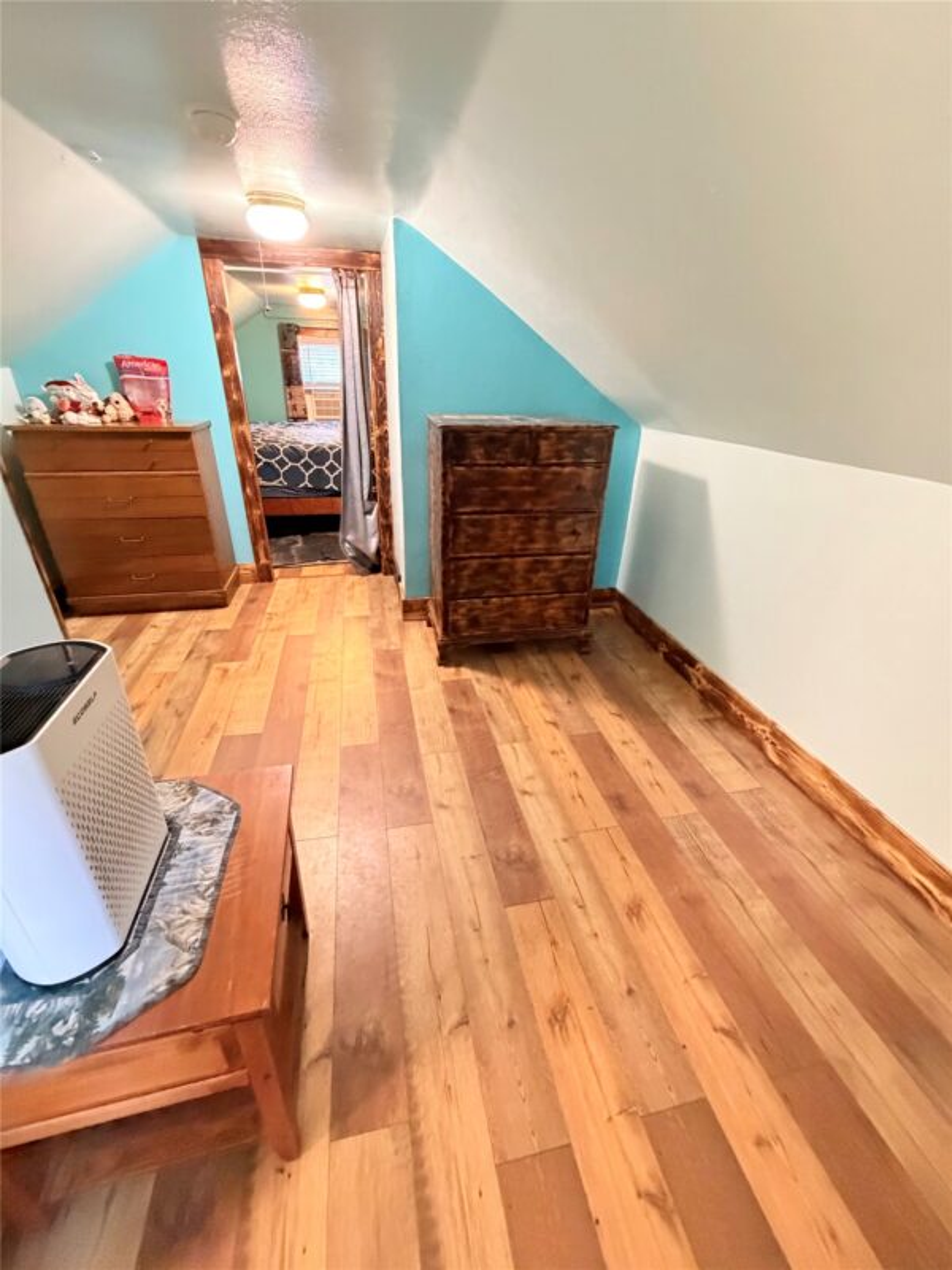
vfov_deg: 102.1
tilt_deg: -27.0
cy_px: 635
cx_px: 476
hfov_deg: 85.7
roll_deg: -2.0
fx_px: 513
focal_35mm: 14
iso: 800
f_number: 2.2
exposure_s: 1/60
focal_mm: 2.22
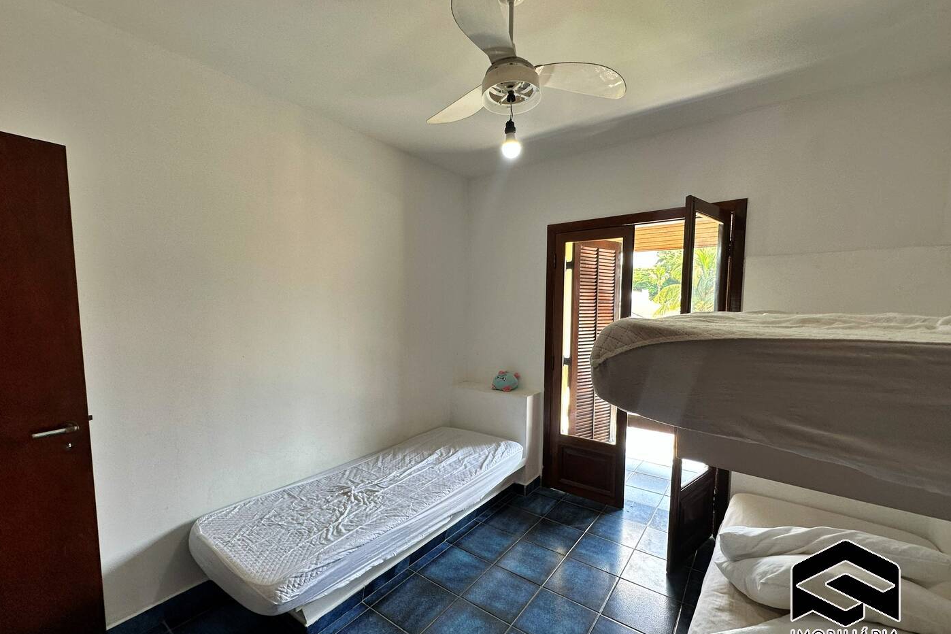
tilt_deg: -4.8
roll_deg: -0.5
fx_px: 396
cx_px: 485
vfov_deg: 77.2
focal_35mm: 15
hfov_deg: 100.4
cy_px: 341
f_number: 2.2
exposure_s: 1/120
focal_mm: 2.22
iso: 100
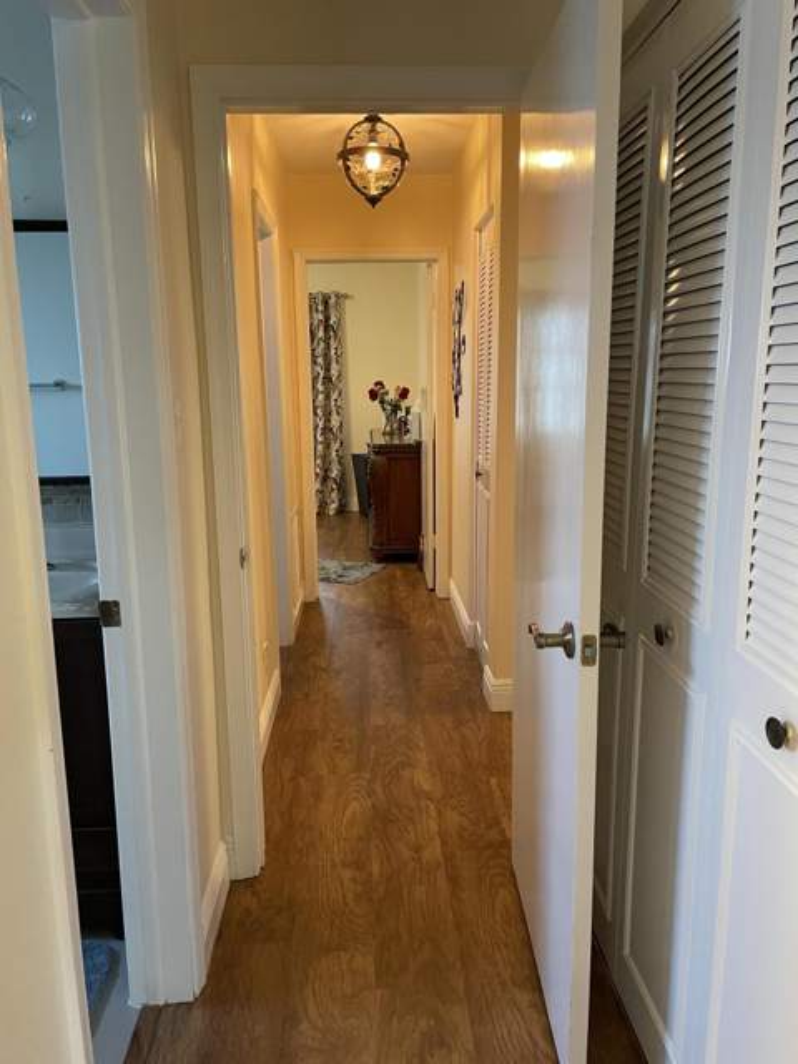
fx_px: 799
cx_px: 399
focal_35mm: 26
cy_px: 532
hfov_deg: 53.1
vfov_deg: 67.3
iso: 400
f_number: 1.6
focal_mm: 4.2
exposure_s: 1/60
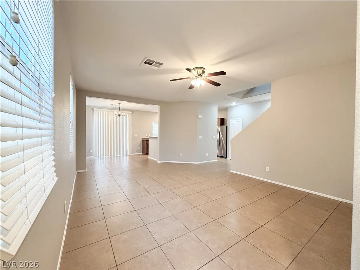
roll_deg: +0.1
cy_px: 135
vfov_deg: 85.7
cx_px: 180
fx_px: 146
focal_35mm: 14
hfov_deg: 102.1
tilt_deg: -0.7
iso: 160
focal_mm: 2.22
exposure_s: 1/60
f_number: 2.2
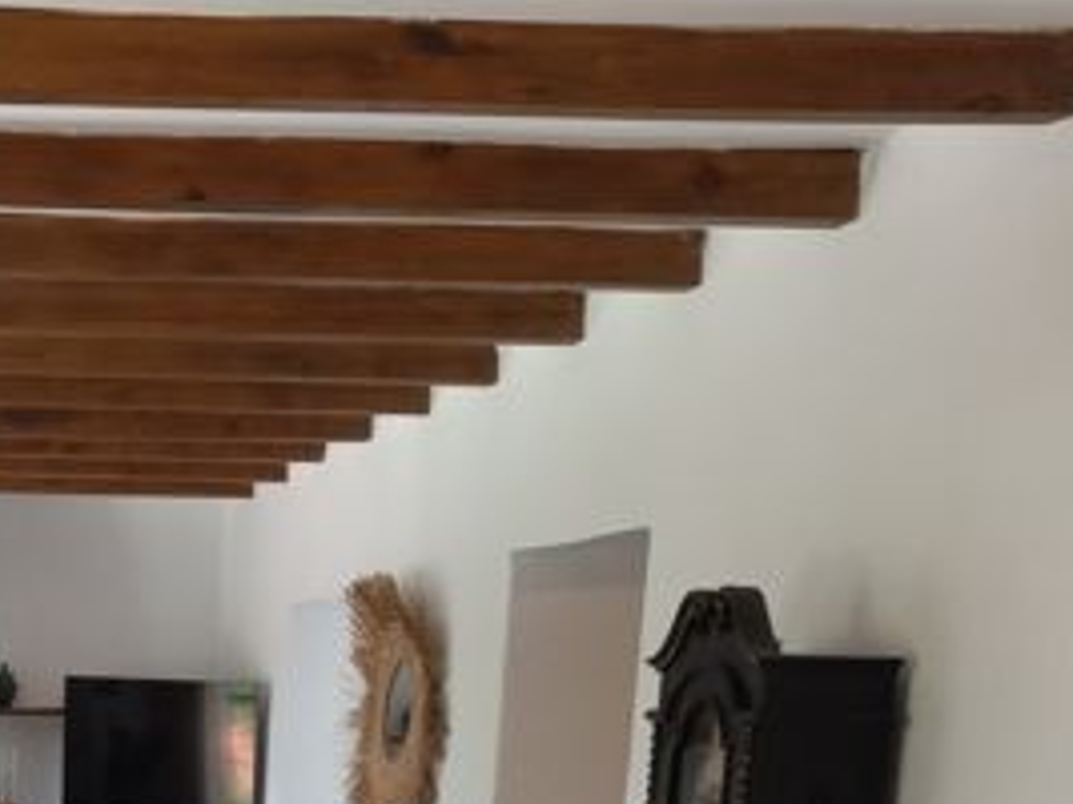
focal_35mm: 66
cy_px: 957
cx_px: -115
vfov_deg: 20.8
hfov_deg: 26.9
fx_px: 2045
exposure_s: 1/50
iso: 200
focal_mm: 4.6
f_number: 1.8
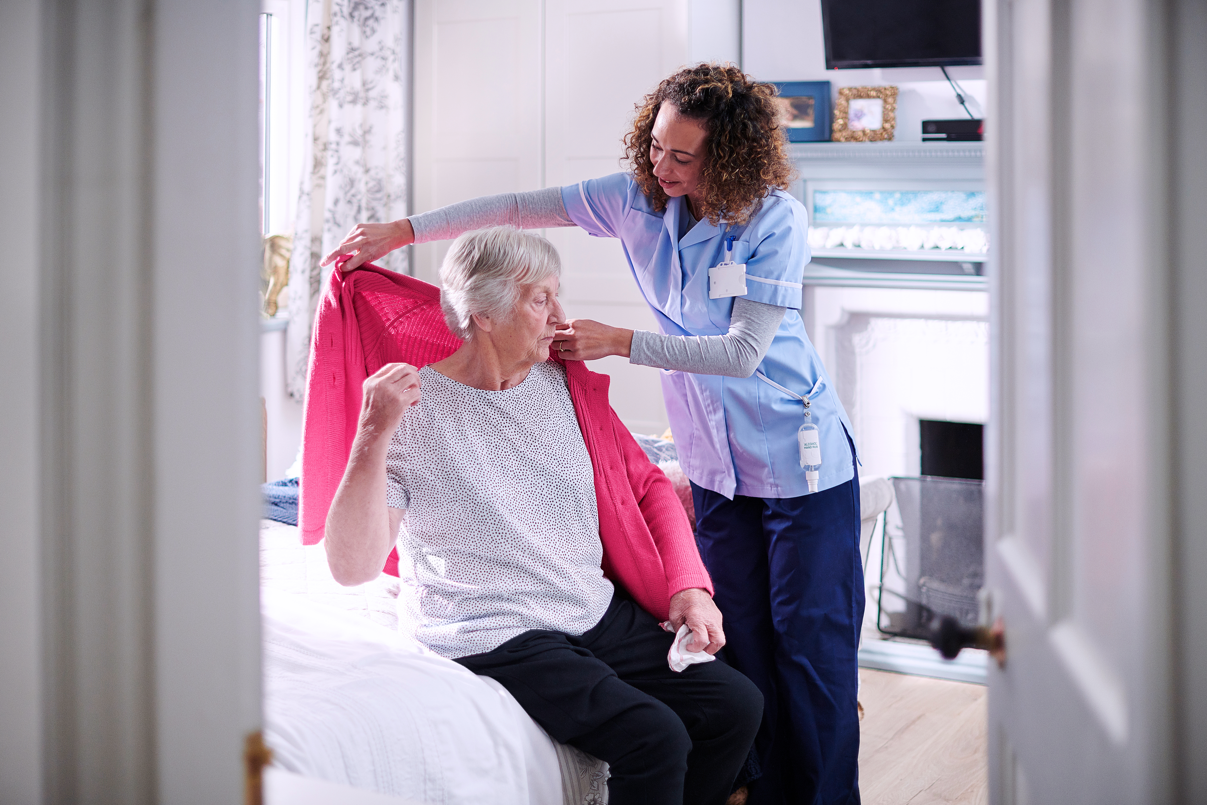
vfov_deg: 27.0
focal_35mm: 50
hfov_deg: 39.6
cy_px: 402
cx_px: 604
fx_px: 1676
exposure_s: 1/100
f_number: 1.8
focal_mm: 50
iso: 320
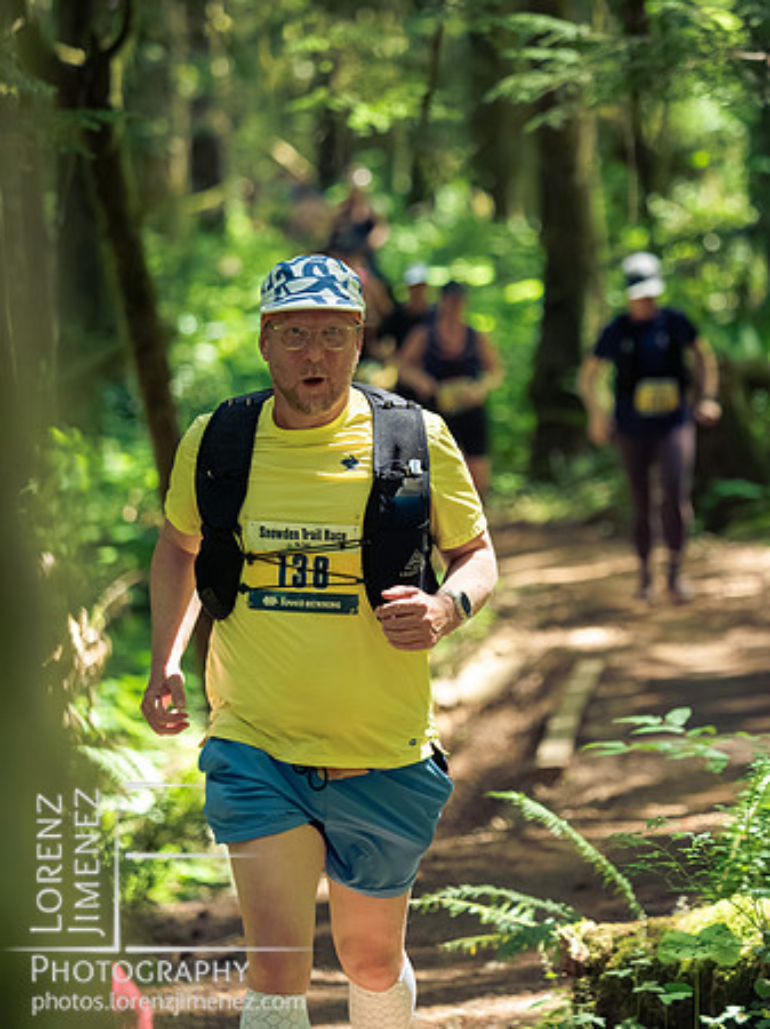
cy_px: 514
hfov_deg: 6.5
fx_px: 6828
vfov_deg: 8.6
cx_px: 385
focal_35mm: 230
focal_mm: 115
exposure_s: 1/800
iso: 3200
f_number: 2.8
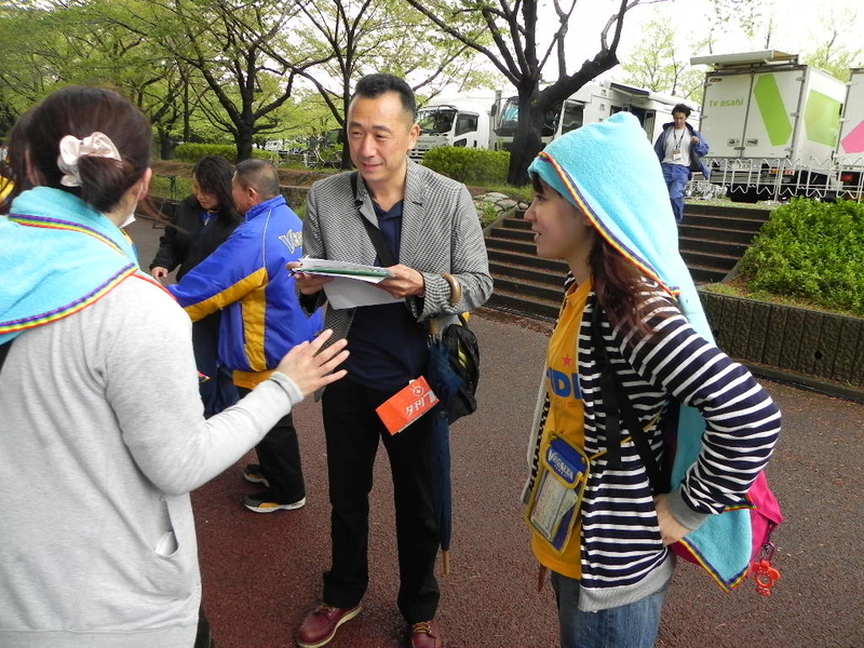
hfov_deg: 67.3
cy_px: 324
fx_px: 649
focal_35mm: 26
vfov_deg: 53.1
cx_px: 432
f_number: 3.5
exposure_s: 1/110
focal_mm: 4.6
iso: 160
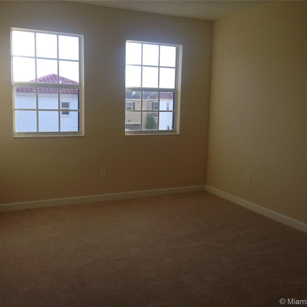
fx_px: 391
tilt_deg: -6.9
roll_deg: -1.4
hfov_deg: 42.8
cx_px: 160
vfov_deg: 42.8
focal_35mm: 39
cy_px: 154
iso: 64
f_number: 2.4
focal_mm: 4.12
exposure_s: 1/120
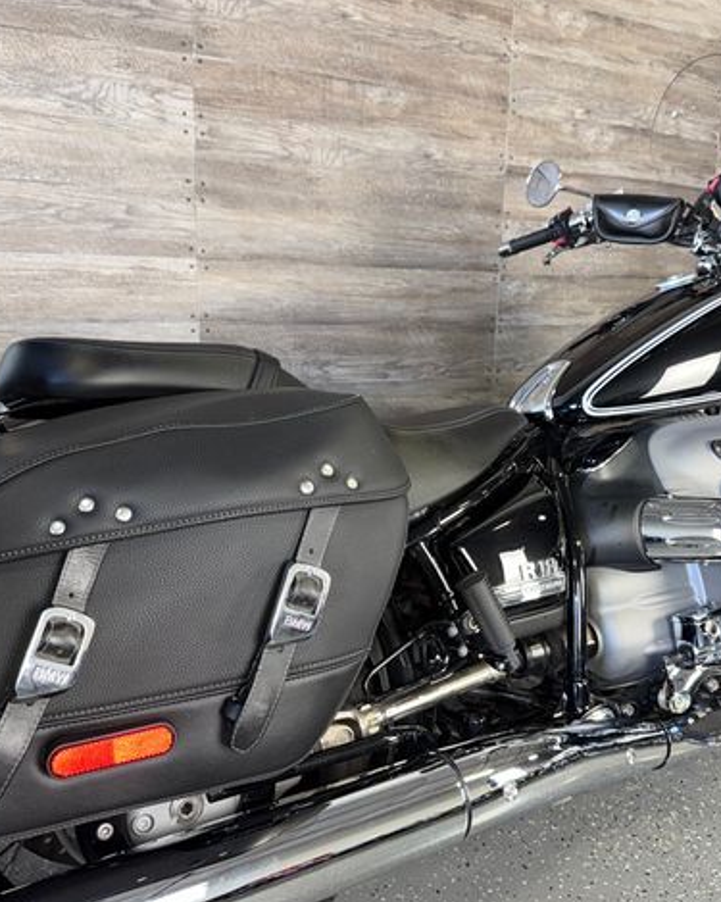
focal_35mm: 32
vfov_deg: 55.7
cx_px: 406
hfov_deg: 45.7
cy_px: 456
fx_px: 854
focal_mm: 6.76
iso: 64
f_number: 1.78
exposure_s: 1/30
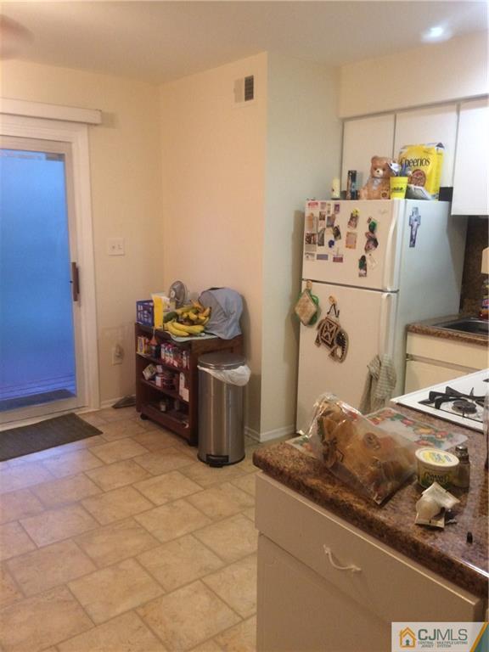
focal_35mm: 29
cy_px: 326
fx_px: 546
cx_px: 244
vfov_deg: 61.7
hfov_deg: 48.2
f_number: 2.2
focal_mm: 4.15
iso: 200
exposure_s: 1/30
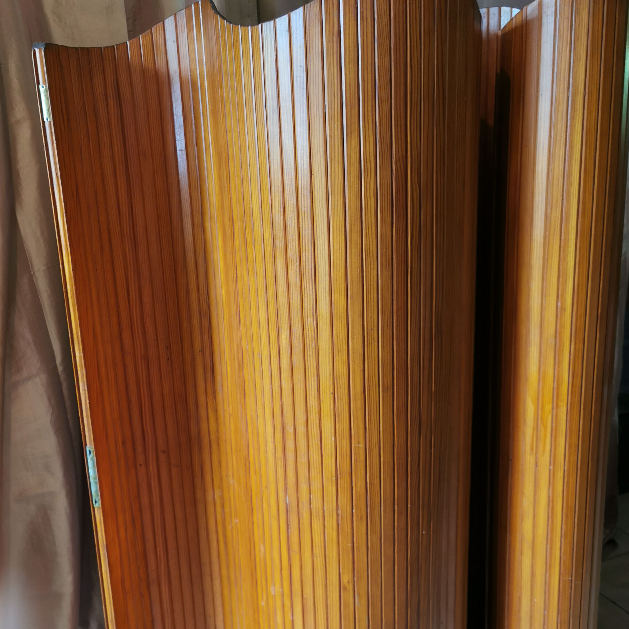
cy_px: 354
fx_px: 740
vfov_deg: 45.9
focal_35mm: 36
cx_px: 309
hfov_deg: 46.0
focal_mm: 5.56
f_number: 1.6
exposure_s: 1/50
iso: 125
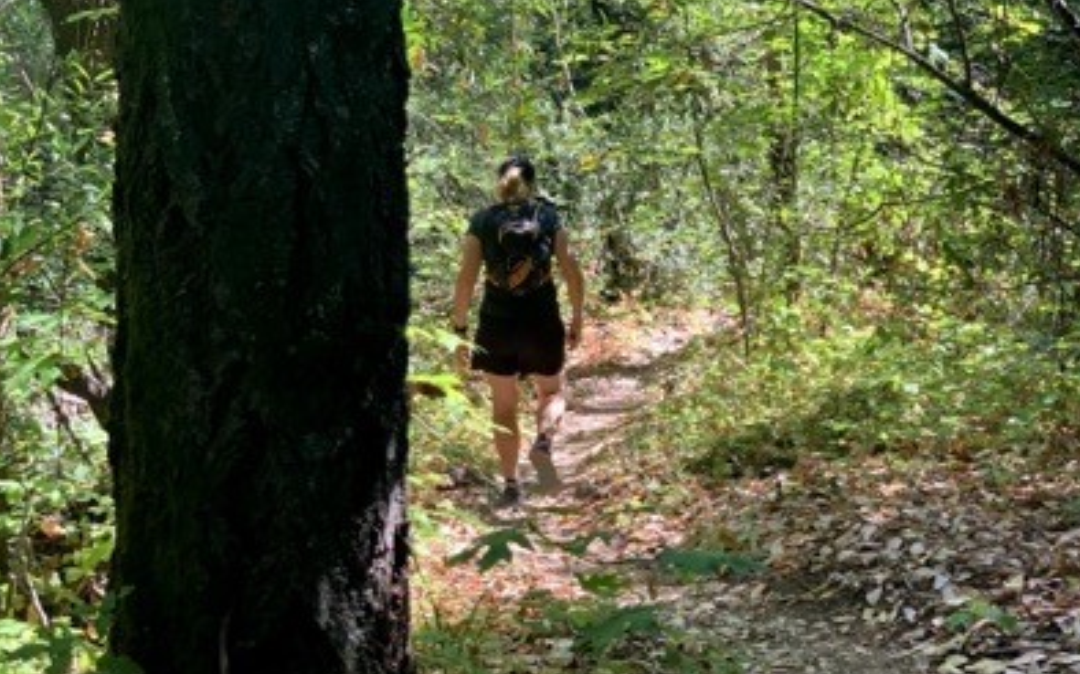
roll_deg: -0.1
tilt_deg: -11.1
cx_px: 540
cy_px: 359
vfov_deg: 23.1
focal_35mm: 56
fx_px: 1648
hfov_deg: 36.3
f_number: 2.4
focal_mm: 6
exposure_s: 1/122
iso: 32
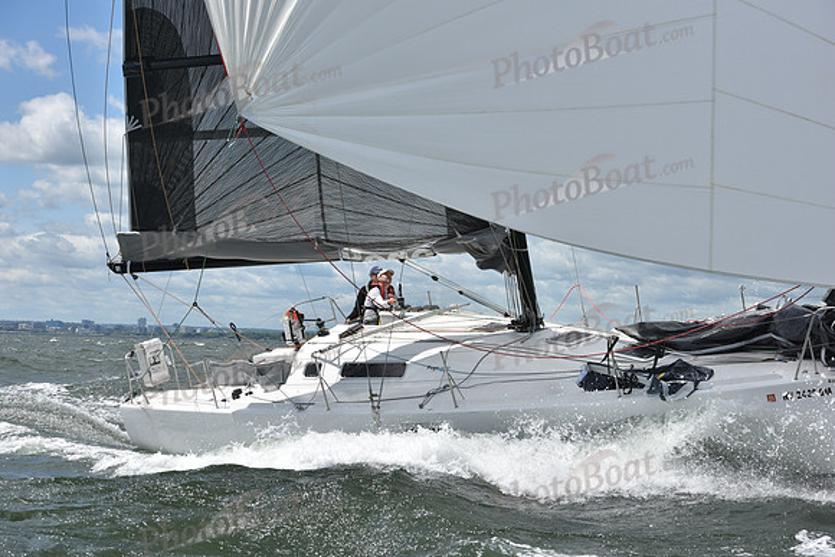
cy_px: 278
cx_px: 418
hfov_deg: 28.8
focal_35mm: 70
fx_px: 1624
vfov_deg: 19.5
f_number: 8
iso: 320
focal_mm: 70
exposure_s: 1/1600
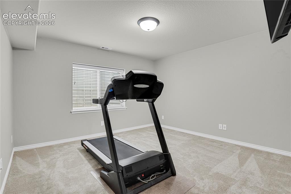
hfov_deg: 93.3
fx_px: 137
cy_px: 97
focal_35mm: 17
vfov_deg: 70.4
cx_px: 146
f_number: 8
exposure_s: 1/20
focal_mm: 17
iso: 11400
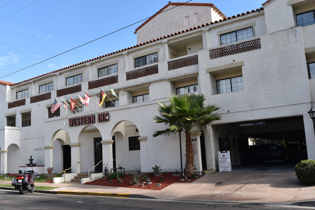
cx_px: 148
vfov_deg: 36.9
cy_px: 110
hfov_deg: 53.1
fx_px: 315
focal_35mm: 36
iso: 200
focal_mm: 22
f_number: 9
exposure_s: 1/320
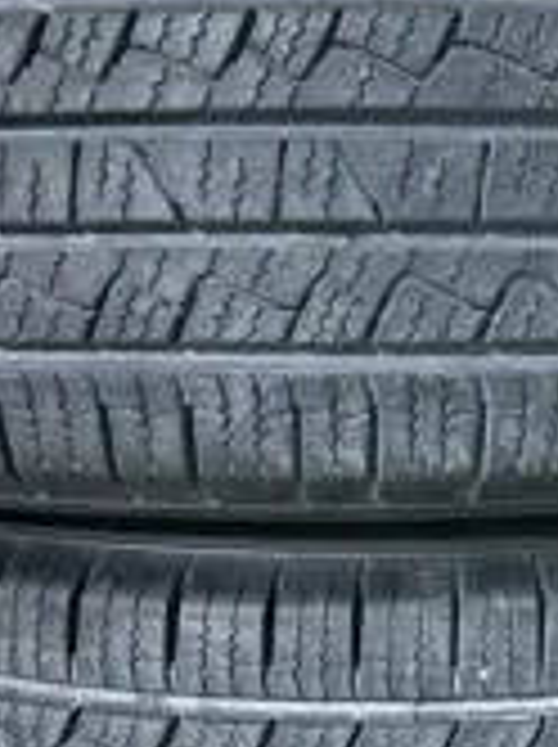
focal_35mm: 58
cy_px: 662
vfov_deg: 31.8
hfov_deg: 24.4
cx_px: 513
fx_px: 1250
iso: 1600
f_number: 1.78
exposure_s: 1/17
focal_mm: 6.86
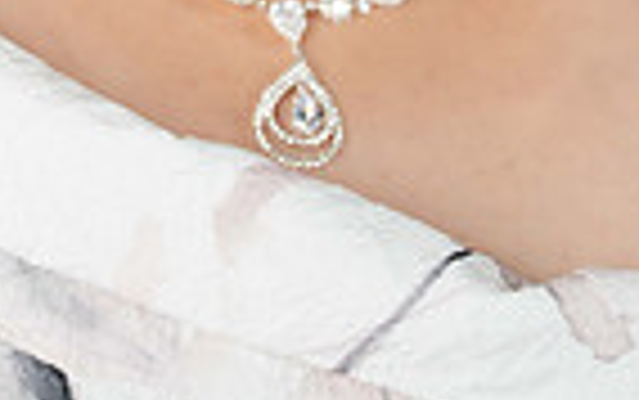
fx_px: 4845
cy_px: -396
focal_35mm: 278
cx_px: 261
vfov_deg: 4.7
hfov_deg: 7.5
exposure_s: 1/250
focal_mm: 86
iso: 250
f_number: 3.2
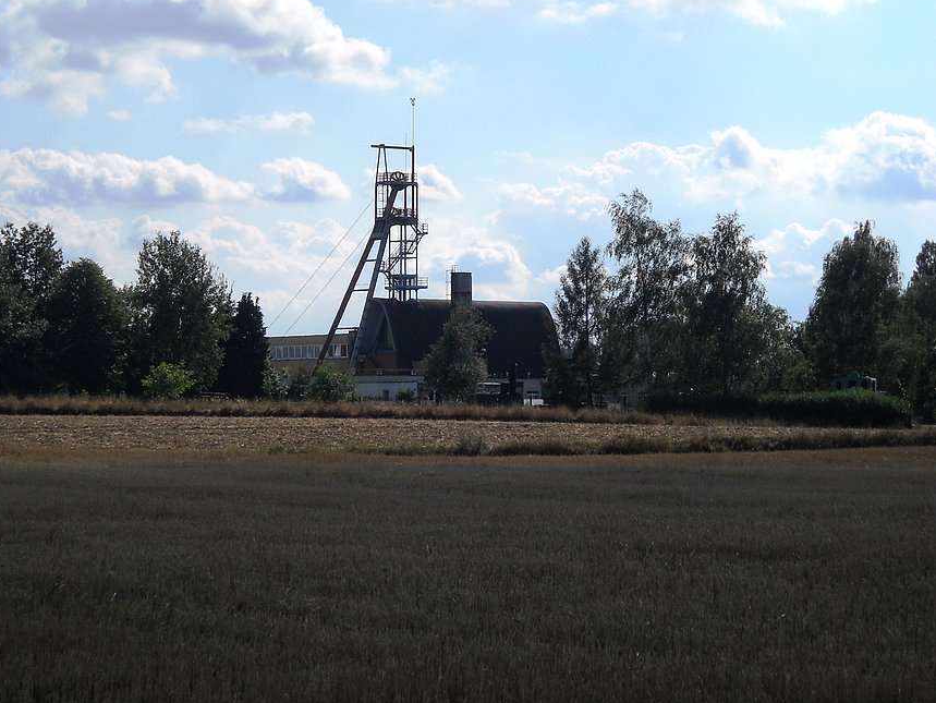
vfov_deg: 13.4
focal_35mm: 111
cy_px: 350
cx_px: 448
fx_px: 3003
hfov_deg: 17.7
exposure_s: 1/400
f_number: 9.4
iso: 80
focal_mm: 17.48
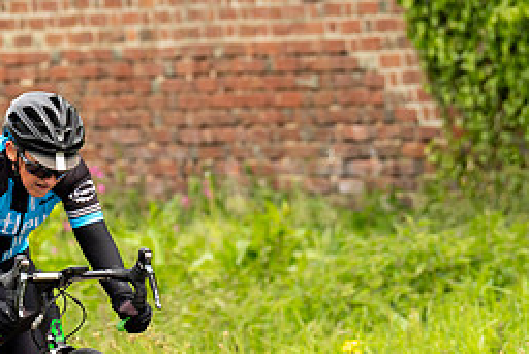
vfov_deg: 2.2
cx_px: -56
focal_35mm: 628
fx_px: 9233
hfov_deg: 3.3
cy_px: 161
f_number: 4.5
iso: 400
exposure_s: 1/1000
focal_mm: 200
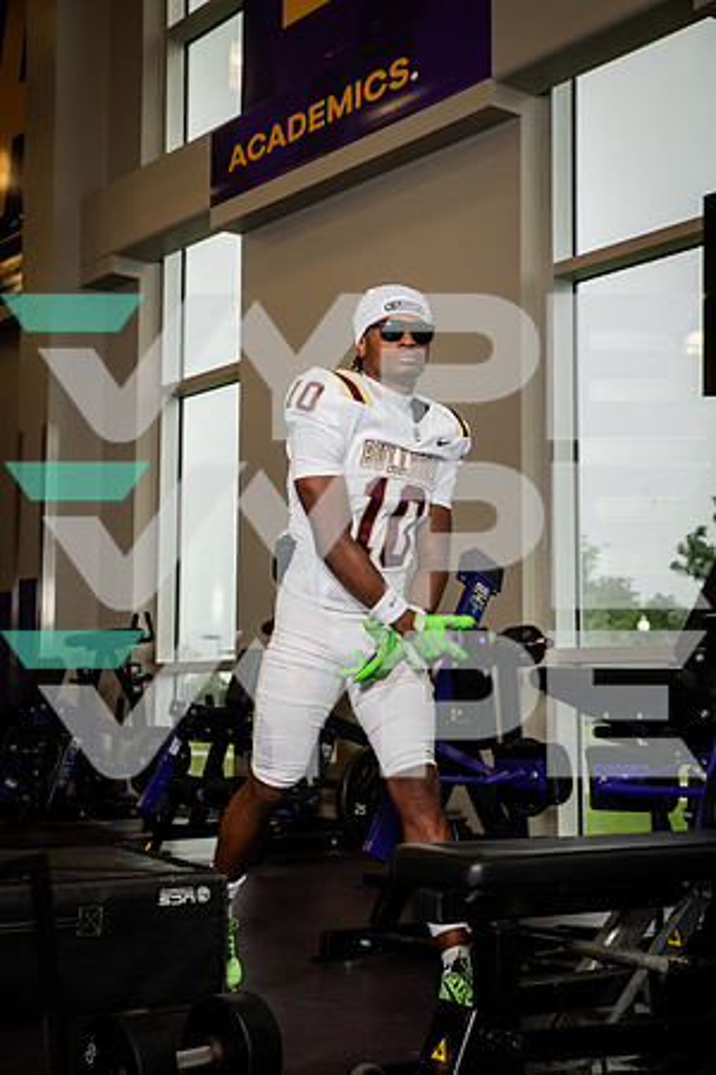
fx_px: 1492
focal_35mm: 50
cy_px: 538
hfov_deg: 27.0
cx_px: 358
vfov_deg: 39.6
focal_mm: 50
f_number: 5.6
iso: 500
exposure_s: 1/250
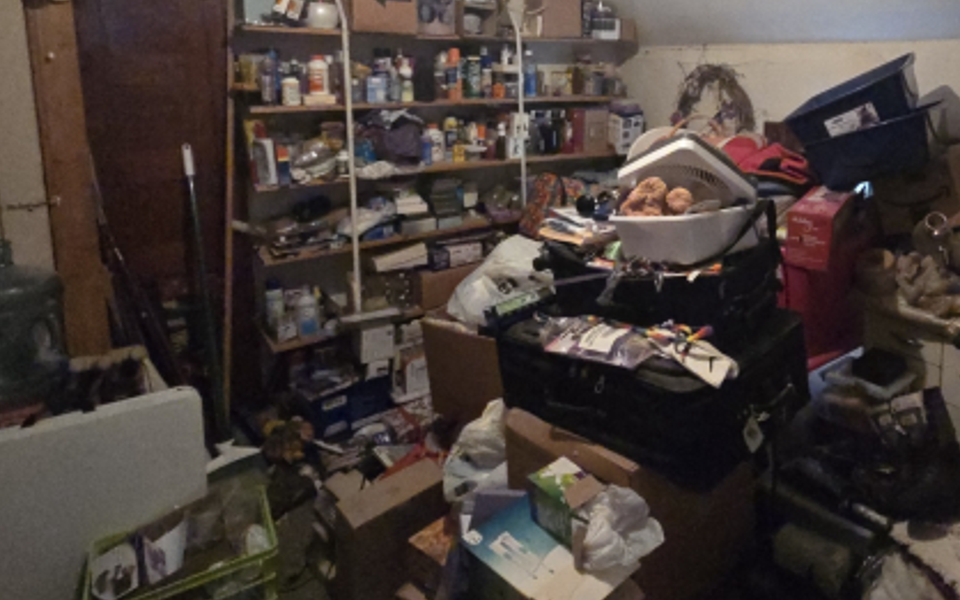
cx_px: 667
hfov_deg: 76.2
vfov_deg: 53.1
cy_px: 168
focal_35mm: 22
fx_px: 575
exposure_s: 1/60
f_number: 2.2
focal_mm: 2.2
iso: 1600
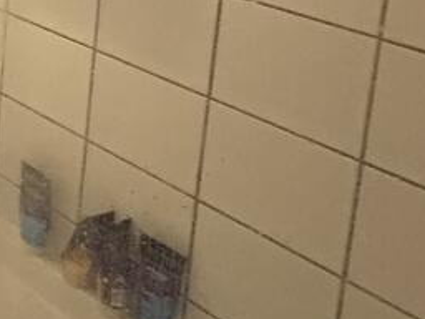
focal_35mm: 56
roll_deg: +0.4
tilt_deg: -6.5
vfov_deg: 21.0
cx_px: -352
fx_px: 688
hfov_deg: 21.4
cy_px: -191
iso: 1250
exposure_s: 1/25
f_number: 2.2
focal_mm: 2.22
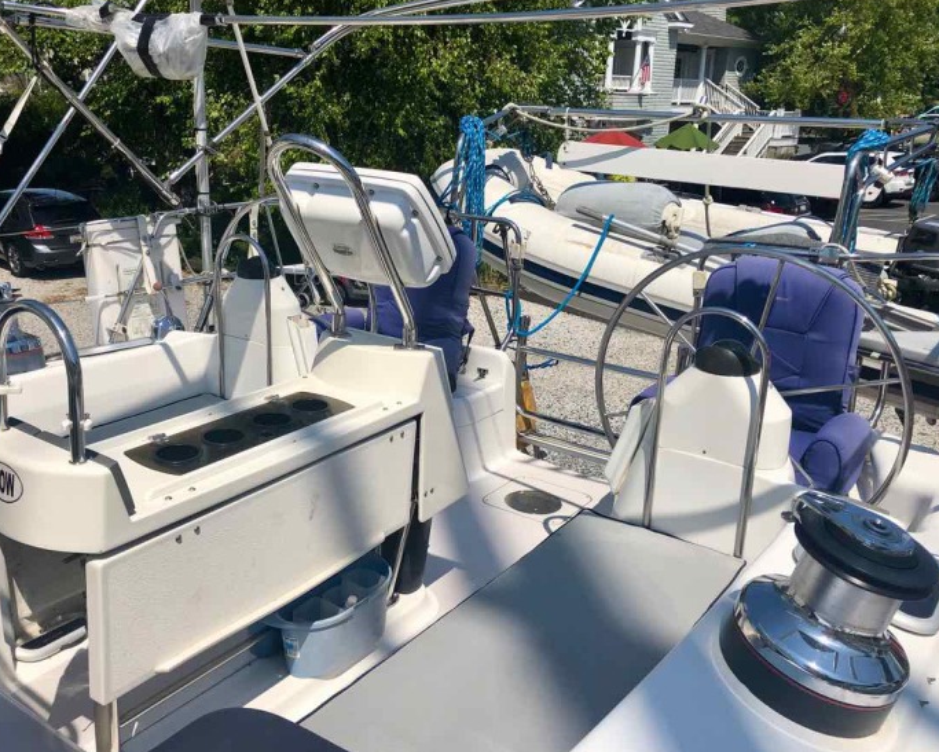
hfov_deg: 55.4
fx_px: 890
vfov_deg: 45.8
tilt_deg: -16.5
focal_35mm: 32
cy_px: 351
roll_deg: -0.7
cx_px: 403
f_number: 1.8
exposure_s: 1/4808
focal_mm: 3.99
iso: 25
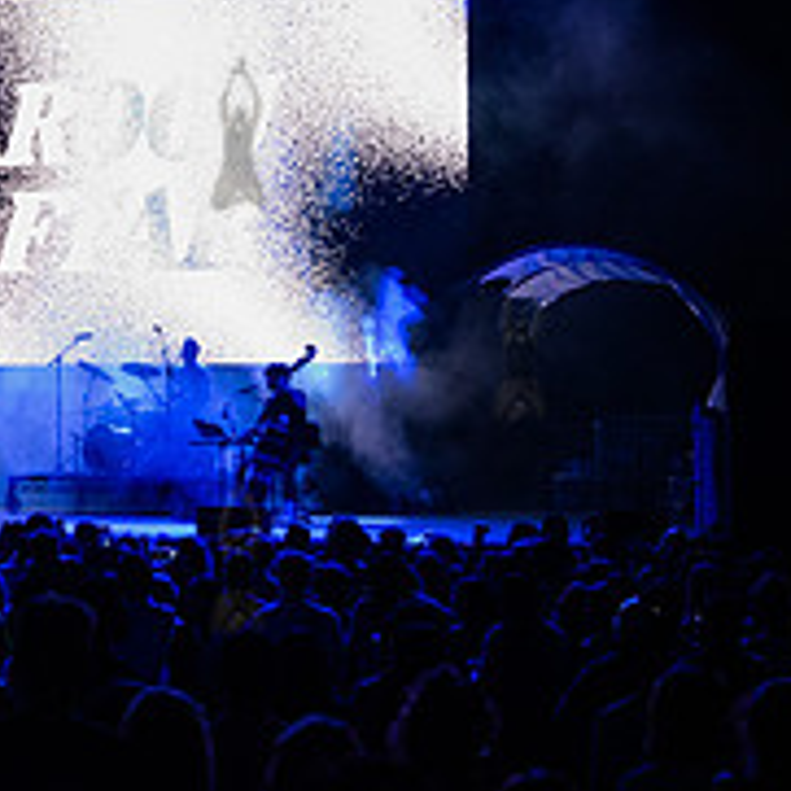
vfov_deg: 16.0
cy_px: 343
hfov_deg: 15.0
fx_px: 2818
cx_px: -328
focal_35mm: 109
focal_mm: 40
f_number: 4
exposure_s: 1/400
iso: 5000
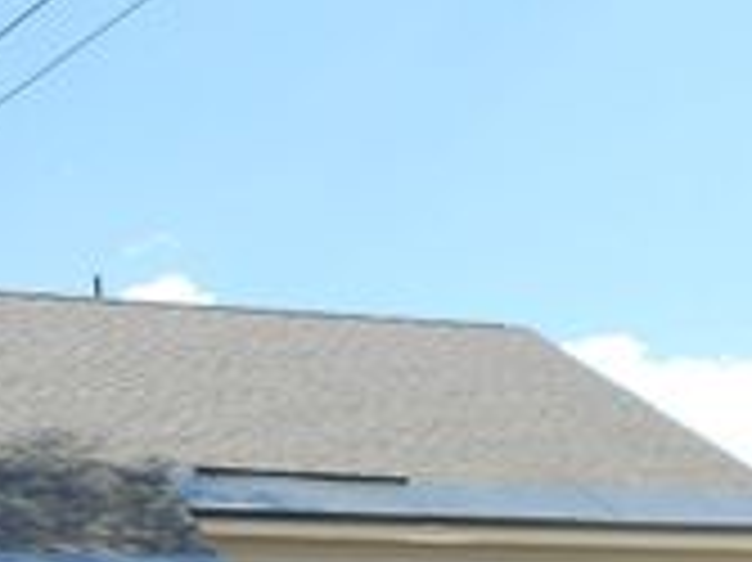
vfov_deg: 17.5
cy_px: 767
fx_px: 1693
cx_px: 153
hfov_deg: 24.6
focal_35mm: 78
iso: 80
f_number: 3.2
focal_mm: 4.6
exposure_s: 1/400
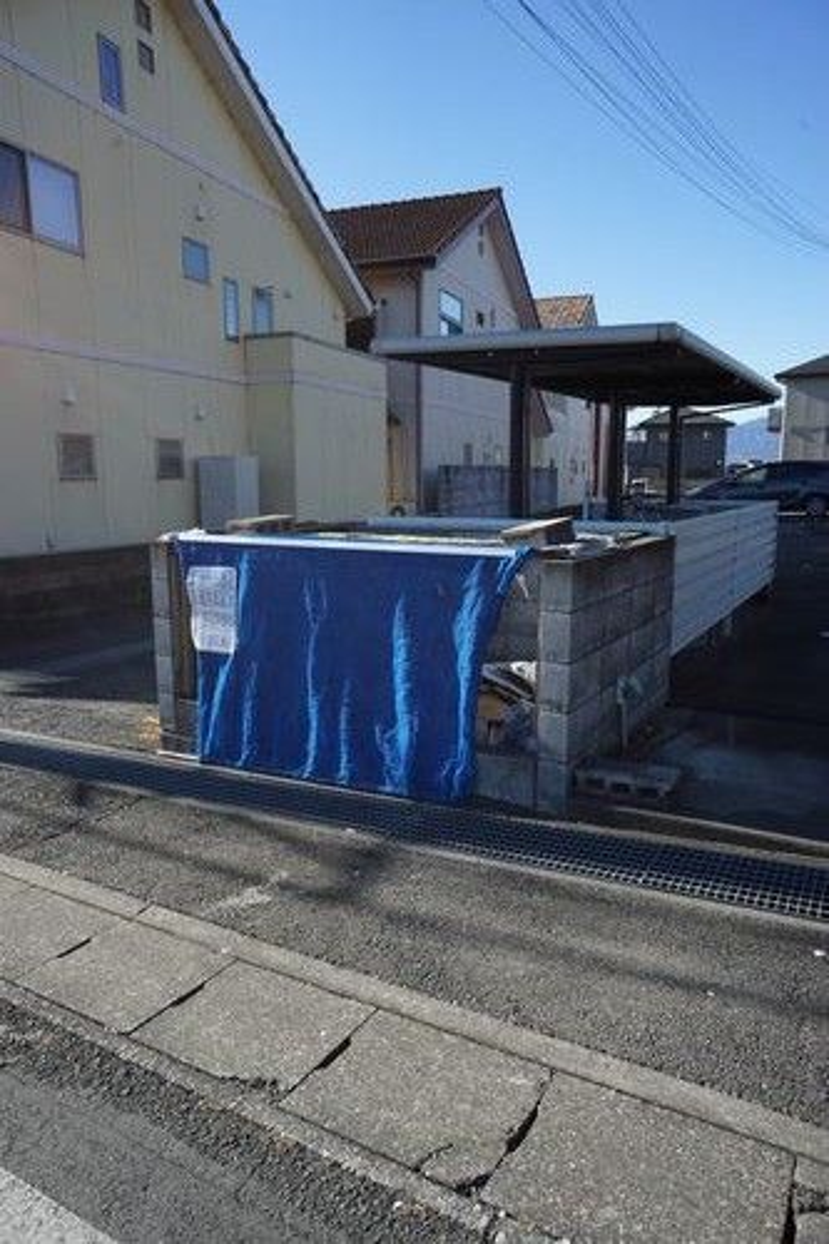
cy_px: 622
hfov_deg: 53.1
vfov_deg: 73.8
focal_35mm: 24
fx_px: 830
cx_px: 414
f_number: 9
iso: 100
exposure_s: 1/125
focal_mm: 16
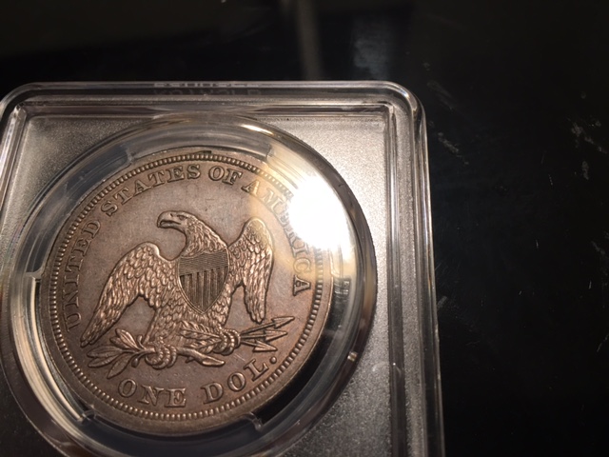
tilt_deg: -66.1
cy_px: 228
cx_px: 304
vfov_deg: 48.2
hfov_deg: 61.7
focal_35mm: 29
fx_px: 510
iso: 40
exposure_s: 1/30
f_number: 2.2
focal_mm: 4.15
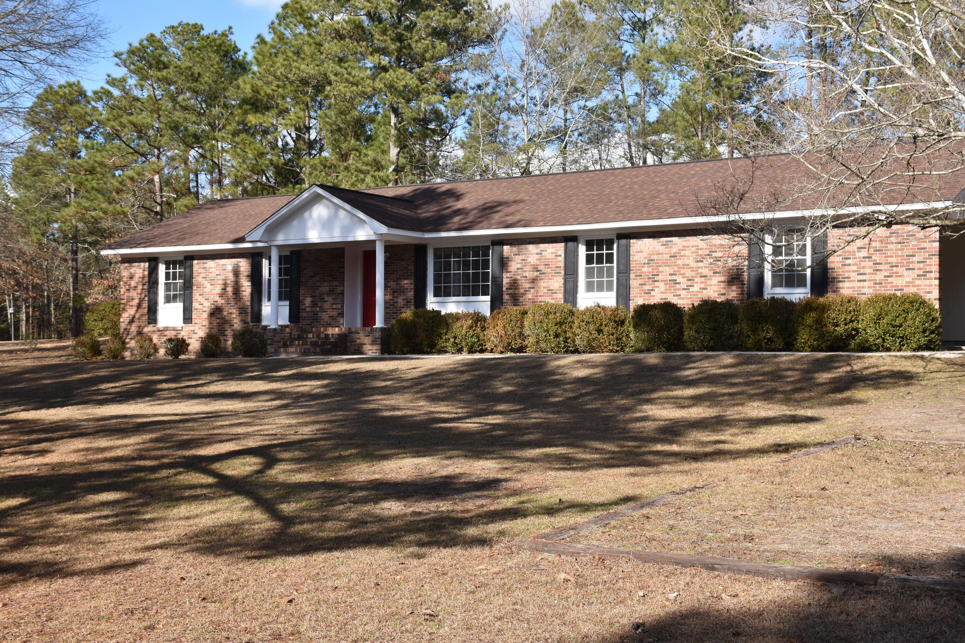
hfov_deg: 37.9
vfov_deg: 25.8
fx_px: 1407
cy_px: 322
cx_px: 482
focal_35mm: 52
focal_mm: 35
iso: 200
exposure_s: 1/320
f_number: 9
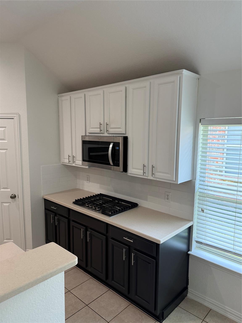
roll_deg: -1.9
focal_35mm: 24
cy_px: 162
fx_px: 224
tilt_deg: -6.1
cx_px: 121
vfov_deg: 71.6
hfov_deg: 56.8
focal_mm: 6.76
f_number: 1.78
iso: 160
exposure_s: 1/120
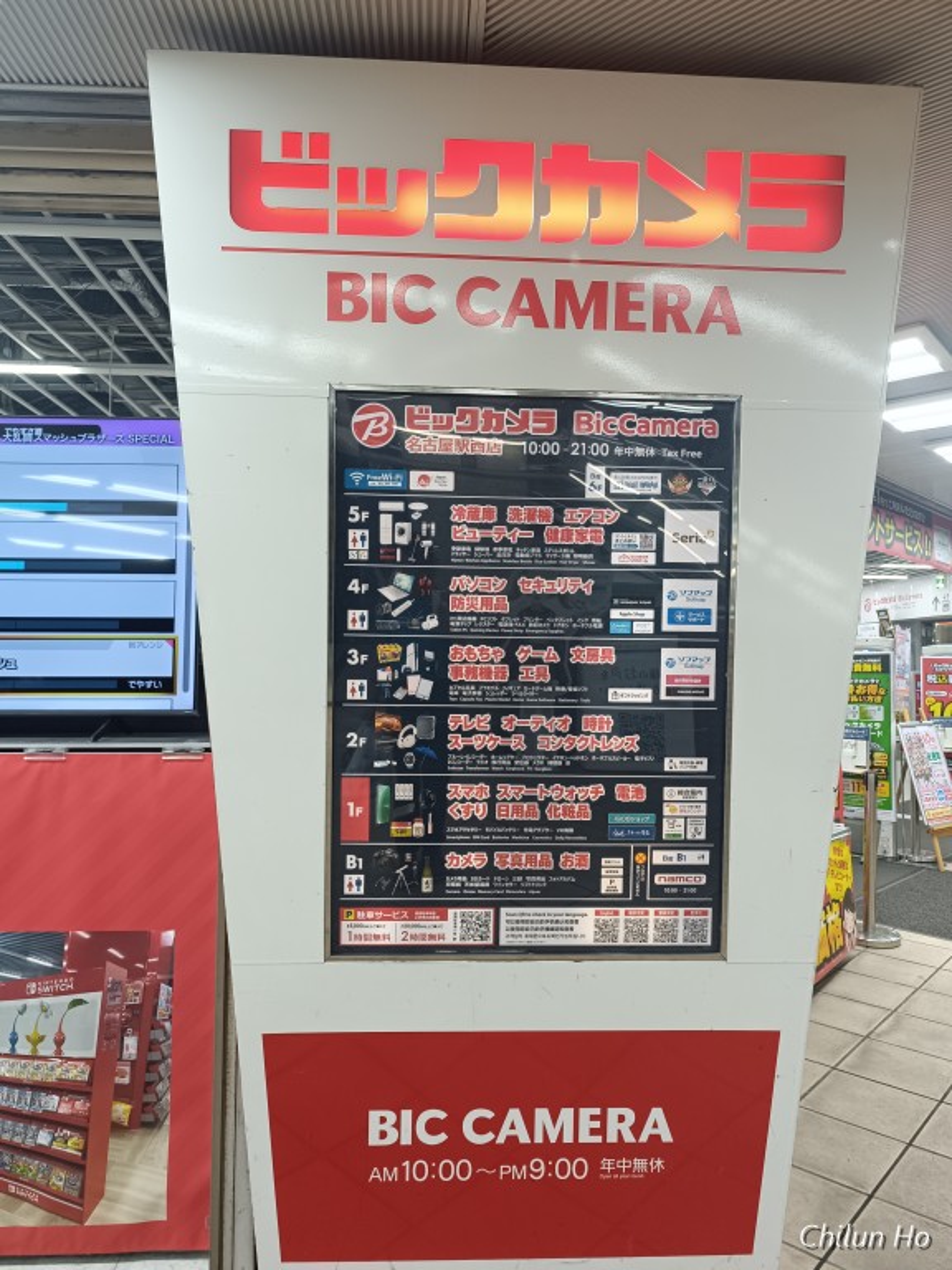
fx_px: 880
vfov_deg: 71.6
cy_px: 635
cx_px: 476
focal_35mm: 24
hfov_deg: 56.8
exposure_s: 1/100
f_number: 1.65
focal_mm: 6.14
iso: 317
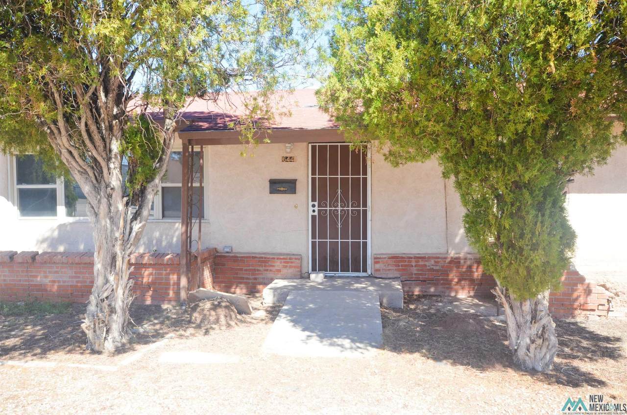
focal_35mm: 30
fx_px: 521
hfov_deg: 62.0
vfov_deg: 43.4
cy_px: 208
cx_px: 314
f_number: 10
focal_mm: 20
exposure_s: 1/60
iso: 160
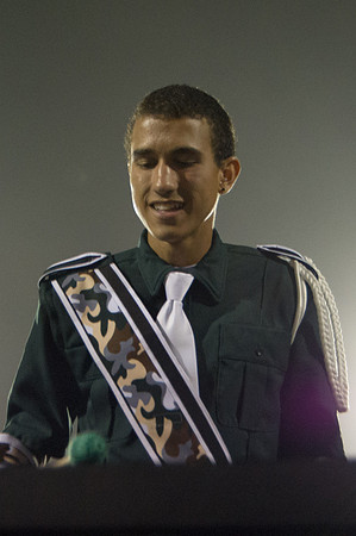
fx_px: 1117
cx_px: 161
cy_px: 222
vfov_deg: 26.9
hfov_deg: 18.1
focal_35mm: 75
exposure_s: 1/160
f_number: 4.5
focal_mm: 42
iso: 10000
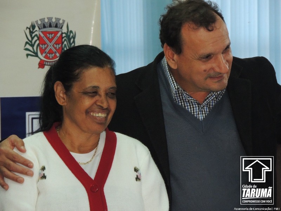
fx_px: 2638
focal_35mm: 325
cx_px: 140
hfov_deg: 6.1
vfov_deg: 4.6
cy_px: 106
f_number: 4.8
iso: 800
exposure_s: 1/60
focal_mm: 57.9
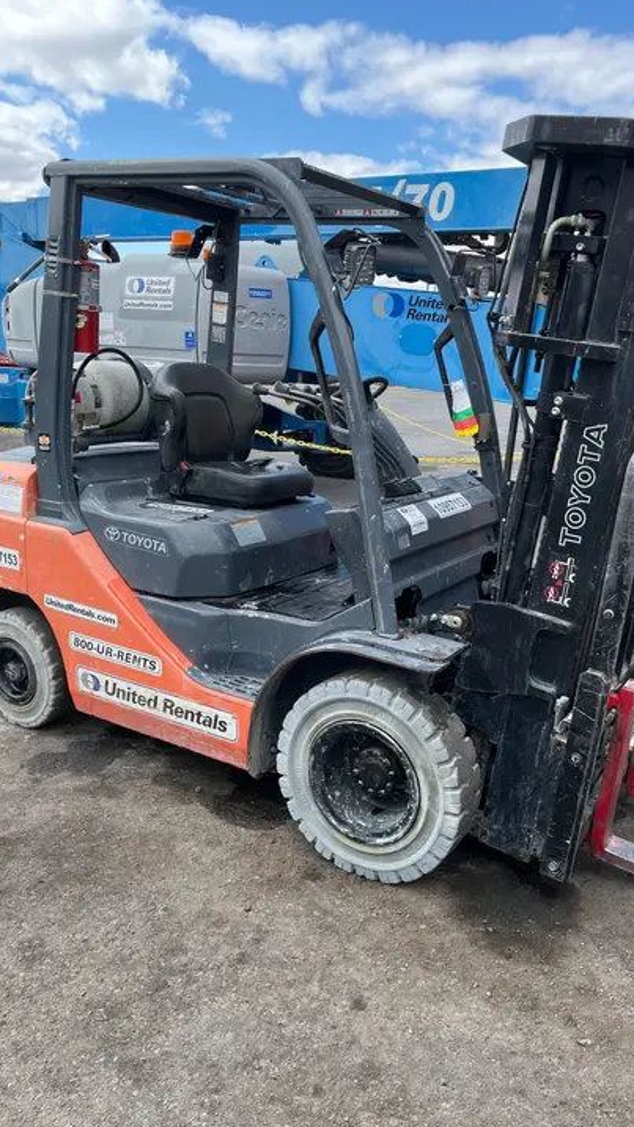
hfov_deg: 40.2
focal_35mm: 29
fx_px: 866
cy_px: 560
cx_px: 345
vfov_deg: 66.1
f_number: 1.6
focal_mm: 5.1
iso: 50
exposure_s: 1/1056
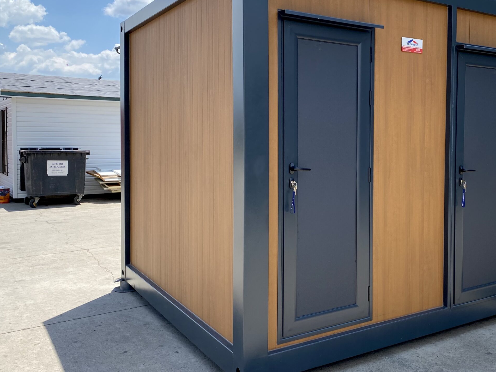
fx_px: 501
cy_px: 155
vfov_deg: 40.6
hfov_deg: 51.6
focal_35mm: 35
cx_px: 332
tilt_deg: -2.6
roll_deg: -1.3
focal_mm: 4.25
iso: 32
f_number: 1.8
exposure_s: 1/1927
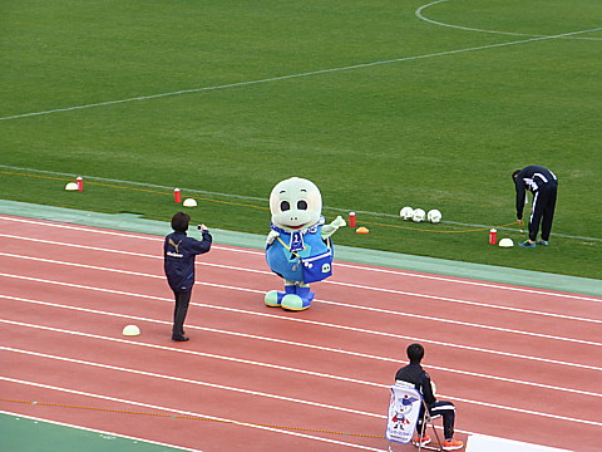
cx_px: 301
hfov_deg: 12.8
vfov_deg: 9.6
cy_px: 226
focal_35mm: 154
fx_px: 2678
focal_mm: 27.6
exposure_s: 1/160
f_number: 5.4
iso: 100
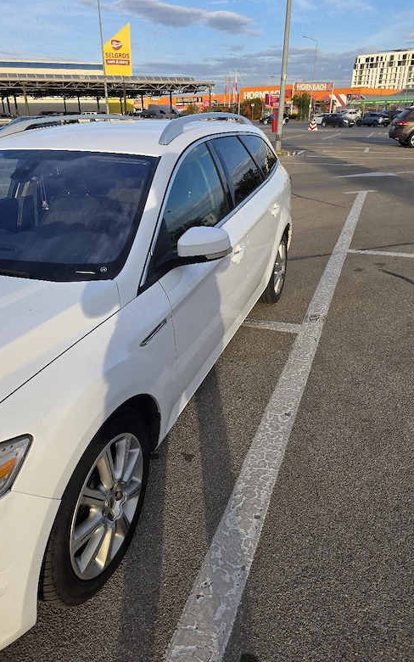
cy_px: 323
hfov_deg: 49.3
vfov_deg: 72.5
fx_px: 451
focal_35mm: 25
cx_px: 189
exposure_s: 1/2500
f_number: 1.7
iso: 80
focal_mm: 6.3
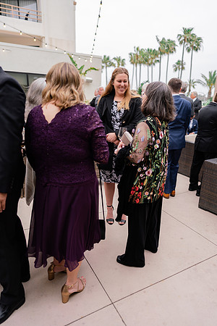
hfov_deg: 53.1
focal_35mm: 24
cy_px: 163
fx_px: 217
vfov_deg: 73.7
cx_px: 108
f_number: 1.4
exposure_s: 1/1250
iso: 160
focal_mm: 24
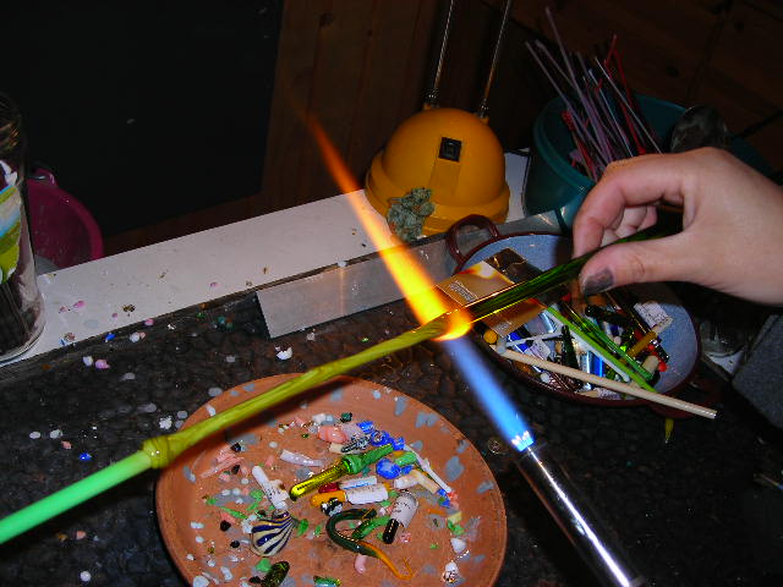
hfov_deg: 45.8
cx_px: 392
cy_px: 294
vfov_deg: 35.1
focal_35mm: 41
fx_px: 927
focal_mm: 6.8
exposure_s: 1/60.1
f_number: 3.3
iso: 50
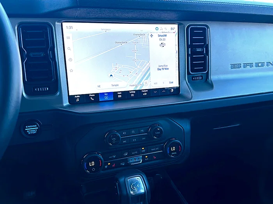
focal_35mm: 25
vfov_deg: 54.9
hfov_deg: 69.4
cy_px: 102
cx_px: 136
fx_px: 197
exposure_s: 1/143
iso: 64
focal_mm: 6.86
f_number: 1.78
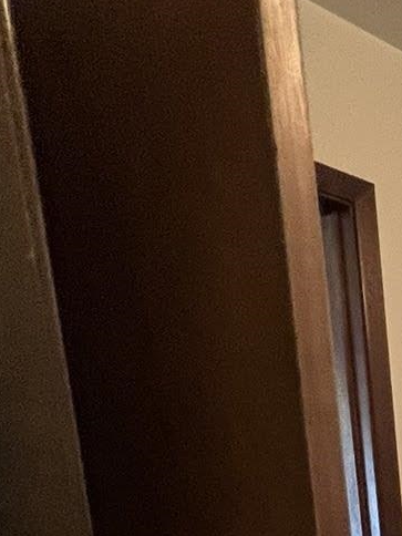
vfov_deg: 27.7
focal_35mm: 55
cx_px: 808
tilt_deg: -12.4
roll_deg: +0.2
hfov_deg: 18.0
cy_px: 733
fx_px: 852
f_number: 1.8
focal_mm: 1.57
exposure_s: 1/60
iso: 320
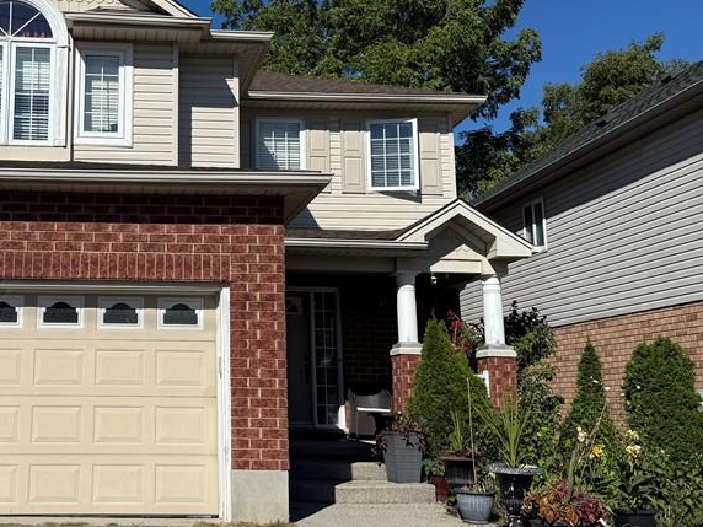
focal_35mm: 43
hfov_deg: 42.1
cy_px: 227
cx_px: 150
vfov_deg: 33.5
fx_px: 873
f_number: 1.78
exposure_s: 1/9091
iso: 80
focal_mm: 6.76
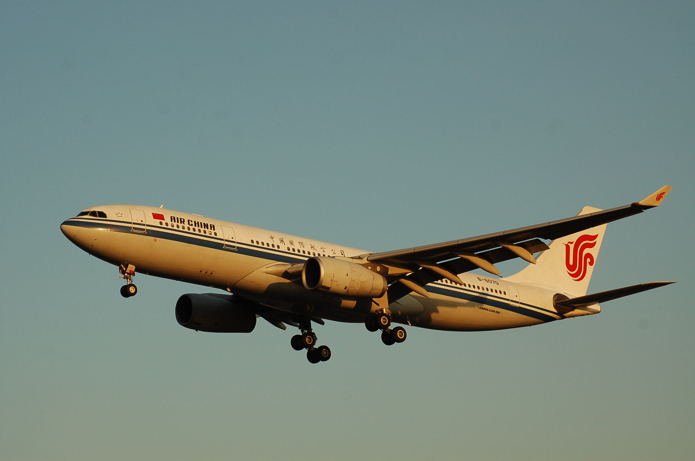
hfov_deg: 13.7
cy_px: 230
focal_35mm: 150
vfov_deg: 9.1
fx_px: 2891
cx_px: 348
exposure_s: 1/500
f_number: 5.6
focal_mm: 100
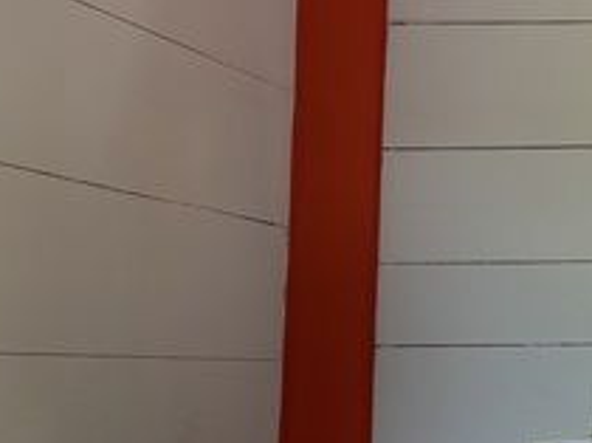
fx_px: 1725
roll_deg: -0.2
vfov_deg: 14.6
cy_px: 162
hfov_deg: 18.0
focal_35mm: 101
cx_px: 808
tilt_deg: +7.2
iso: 64
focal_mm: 5.96
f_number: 1.6
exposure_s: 1/121
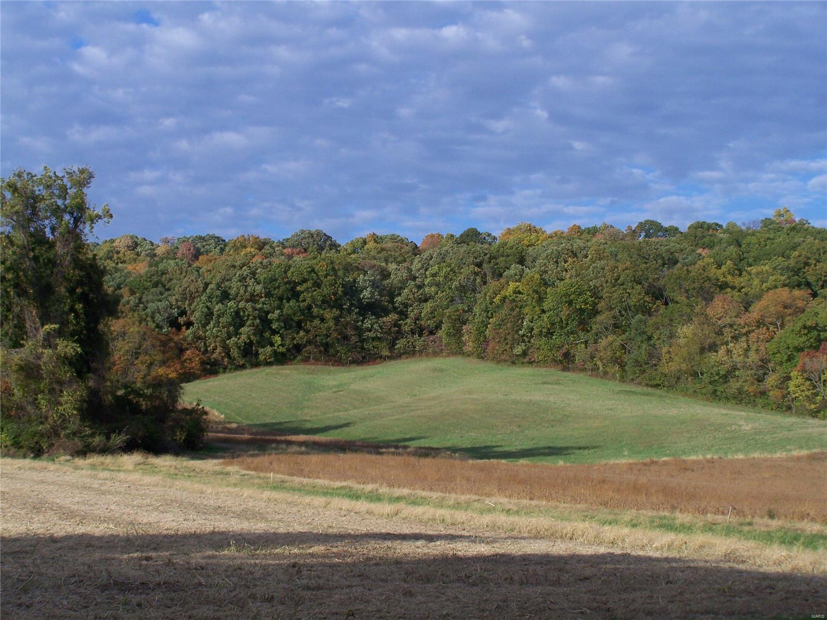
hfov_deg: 28.2
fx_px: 1648
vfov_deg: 21.3
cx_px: 414
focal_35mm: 69
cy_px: 310
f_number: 4.5
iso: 64
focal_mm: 11.5
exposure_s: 1/320
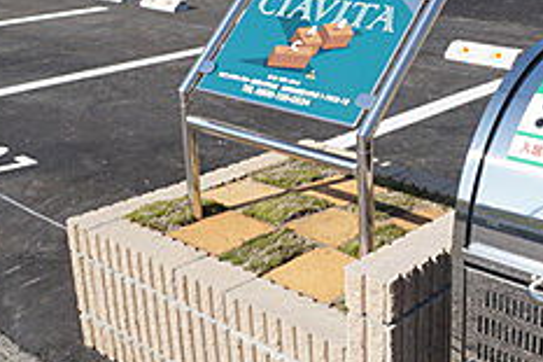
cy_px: 152
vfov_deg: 20.6
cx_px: 487
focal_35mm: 66
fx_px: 995
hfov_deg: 29.3
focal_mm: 16
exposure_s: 1/125
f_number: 10
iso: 100
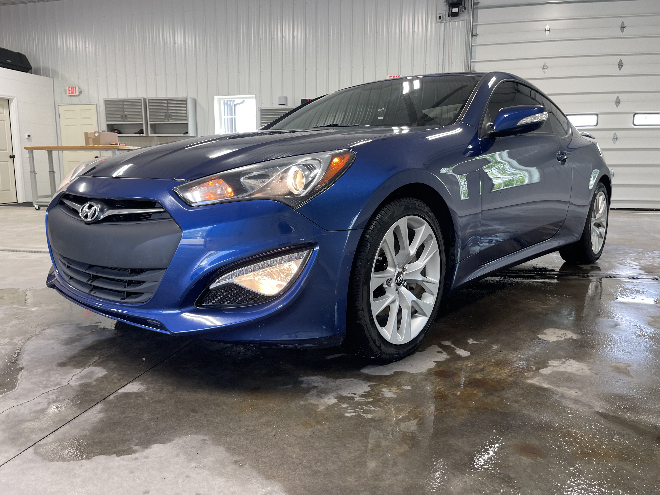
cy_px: 248
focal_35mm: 25
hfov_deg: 69.4
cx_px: 330
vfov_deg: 54.9
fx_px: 477
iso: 80
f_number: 1.6
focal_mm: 5.1
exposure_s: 1/120
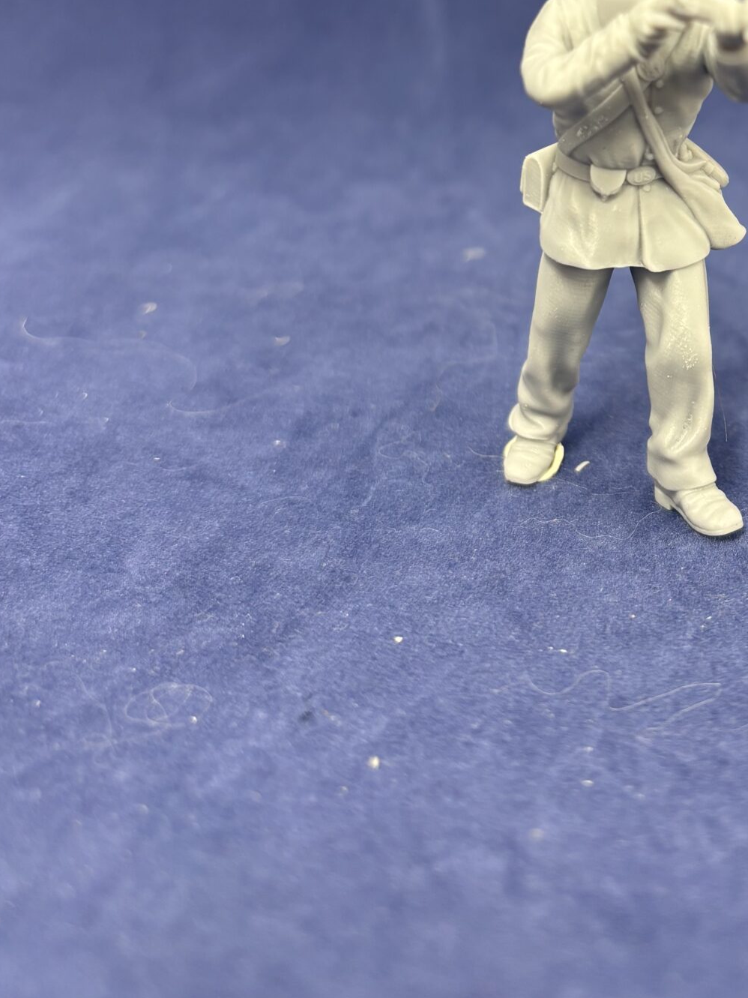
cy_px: 118
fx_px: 1441
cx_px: 676
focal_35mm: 50
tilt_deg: -14.6
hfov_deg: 28.0
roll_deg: +1.1
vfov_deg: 36.1
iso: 80
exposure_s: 1/50
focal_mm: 5.96
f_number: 1.6
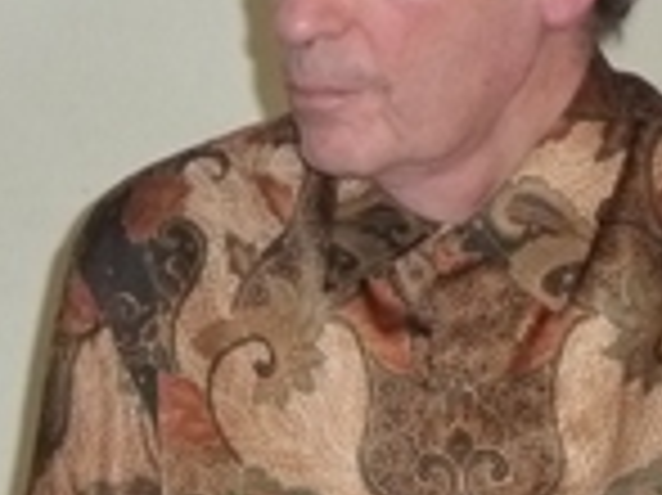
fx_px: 3669
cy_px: 536
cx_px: -248
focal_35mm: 192
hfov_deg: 10.1
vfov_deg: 7.7
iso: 400
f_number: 3.7
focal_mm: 7.3
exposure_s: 1/30
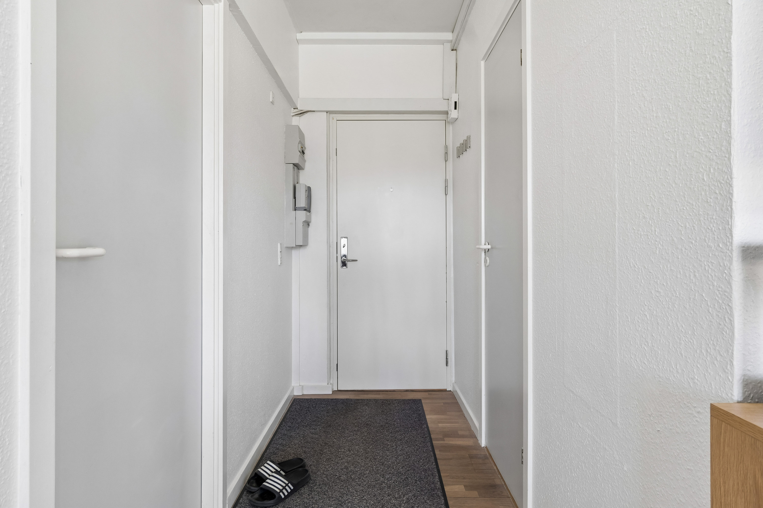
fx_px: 413
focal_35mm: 20
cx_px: 382
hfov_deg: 85.4
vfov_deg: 63.2
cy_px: 254
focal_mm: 13
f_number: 8
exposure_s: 1/6
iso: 200
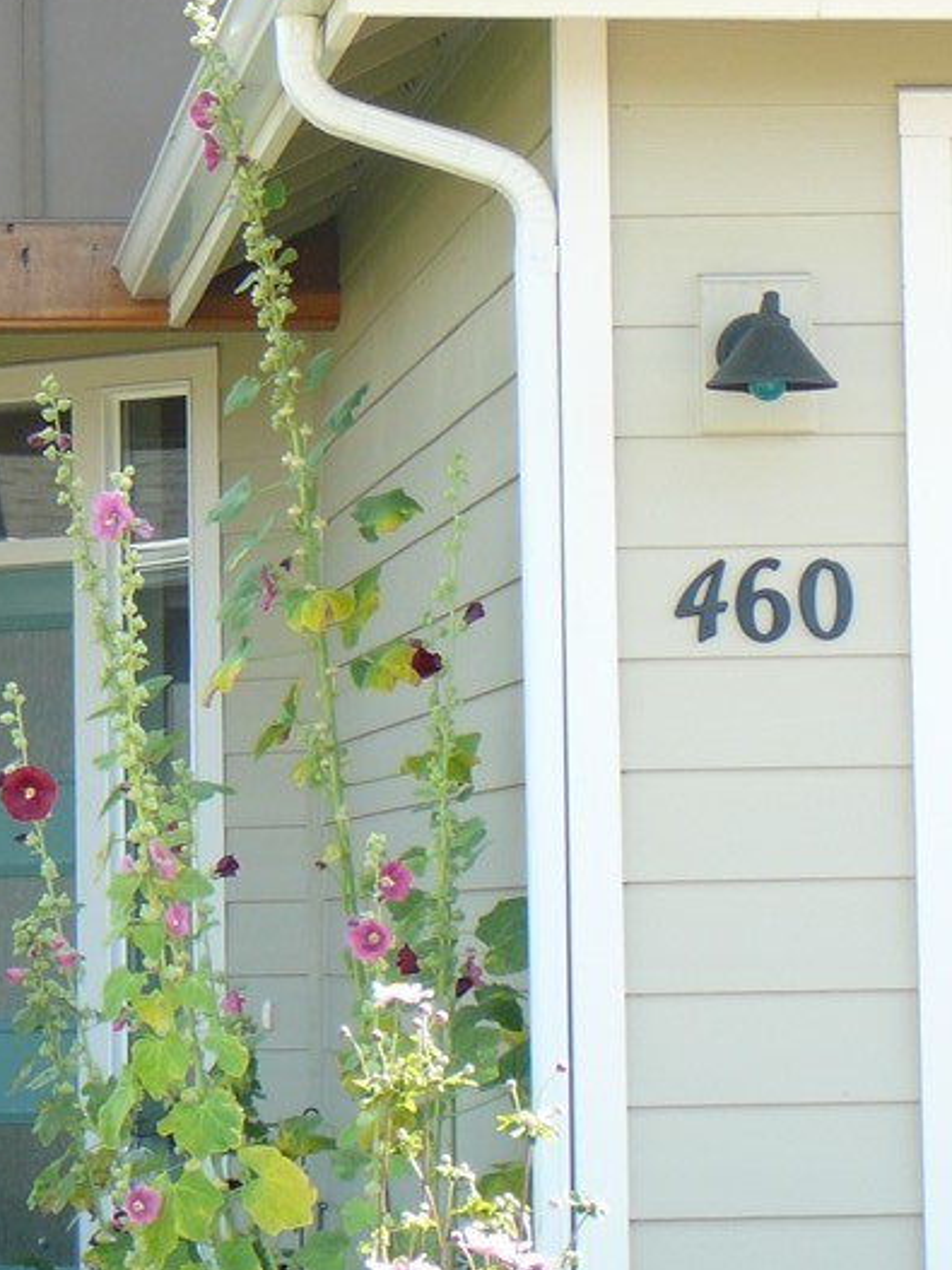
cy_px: 504
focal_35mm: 169
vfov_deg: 11.7
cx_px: 530
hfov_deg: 8.8
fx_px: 6200
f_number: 3.8
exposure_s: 1/125
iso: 80
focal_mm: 13
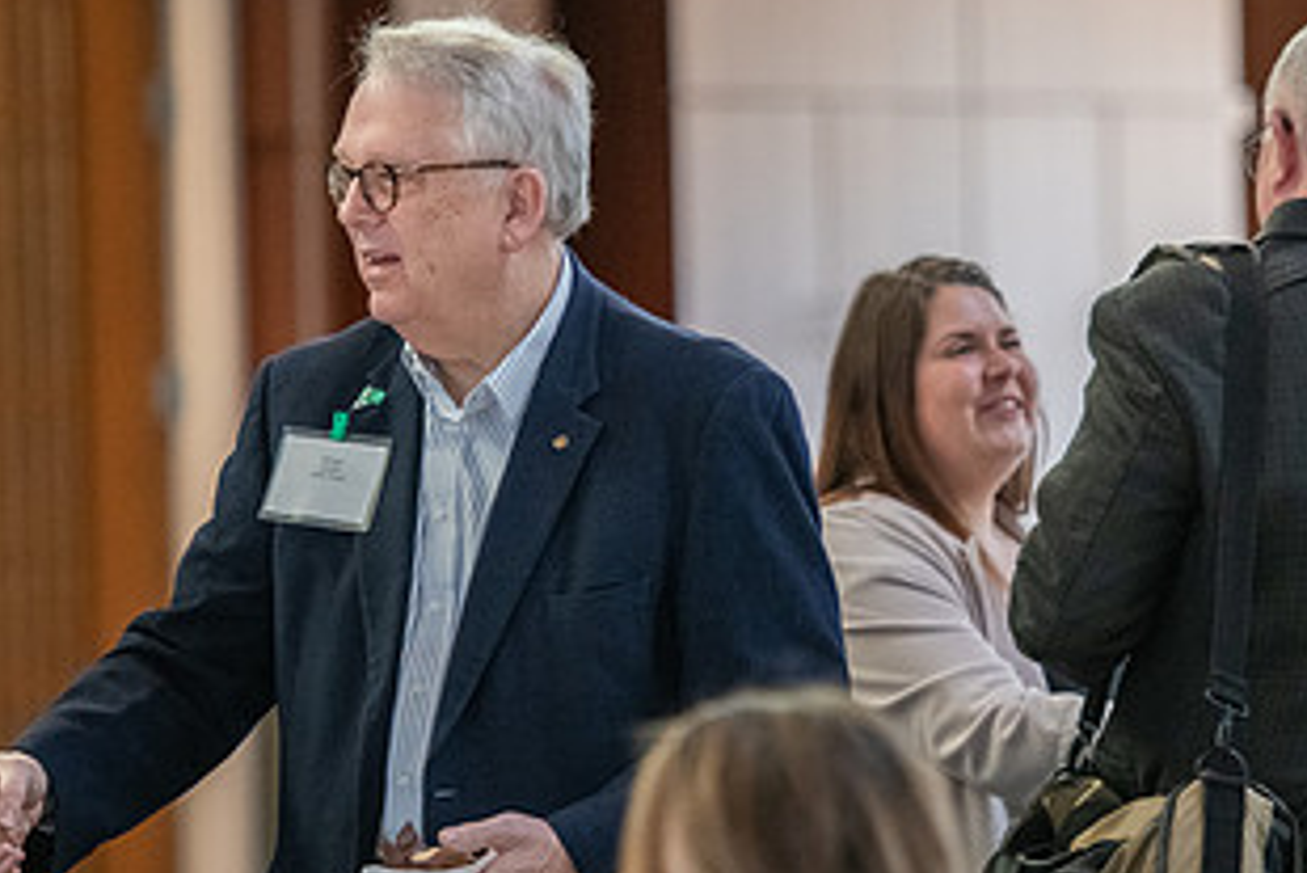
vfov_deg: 4.5
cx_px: 535
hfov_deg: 6.7
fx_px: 11150
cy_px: 326
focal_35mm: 307
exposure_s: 1/200
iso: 3200
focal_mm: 155
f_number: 2.8
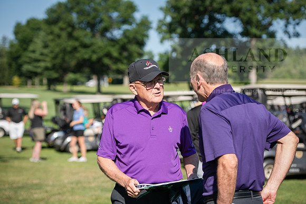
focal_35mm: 92
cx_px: 153
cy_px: 102
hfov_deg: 22.1
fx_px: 782
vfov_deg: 14.9
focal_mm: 92
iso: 100
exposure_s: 1/640
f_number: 3.5
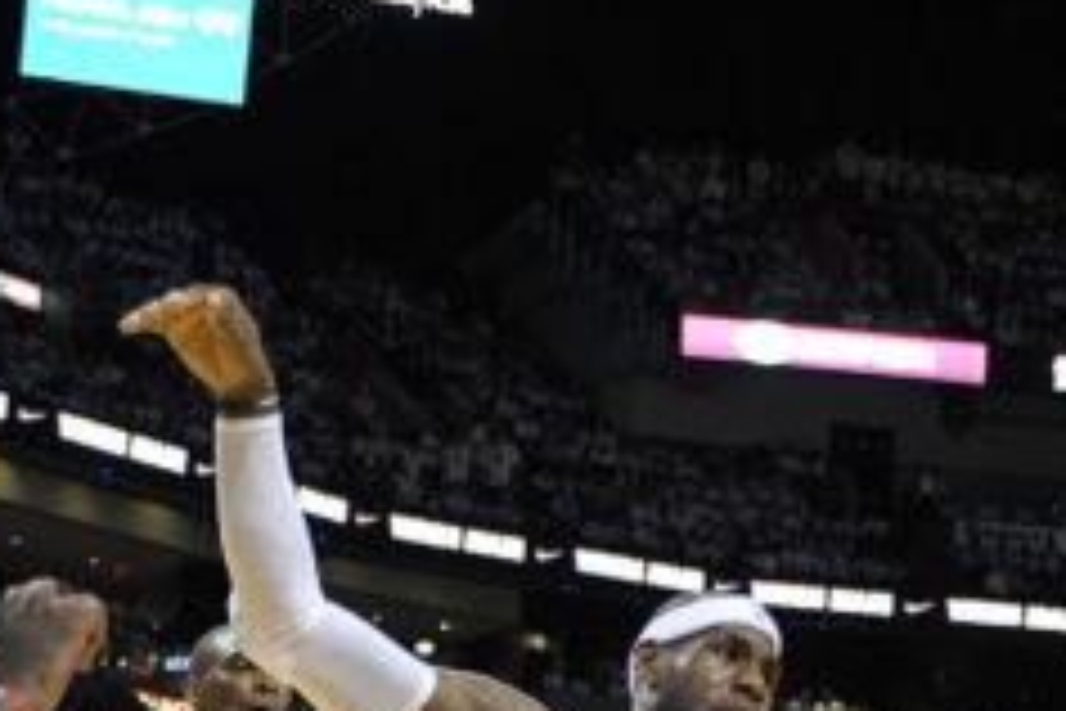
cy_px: 1132
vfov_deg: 10.7
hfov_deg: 16.6
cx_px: 369
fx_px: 3642
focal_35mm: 123
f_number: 2.8
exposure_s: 1/500
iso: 1600
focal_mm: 38
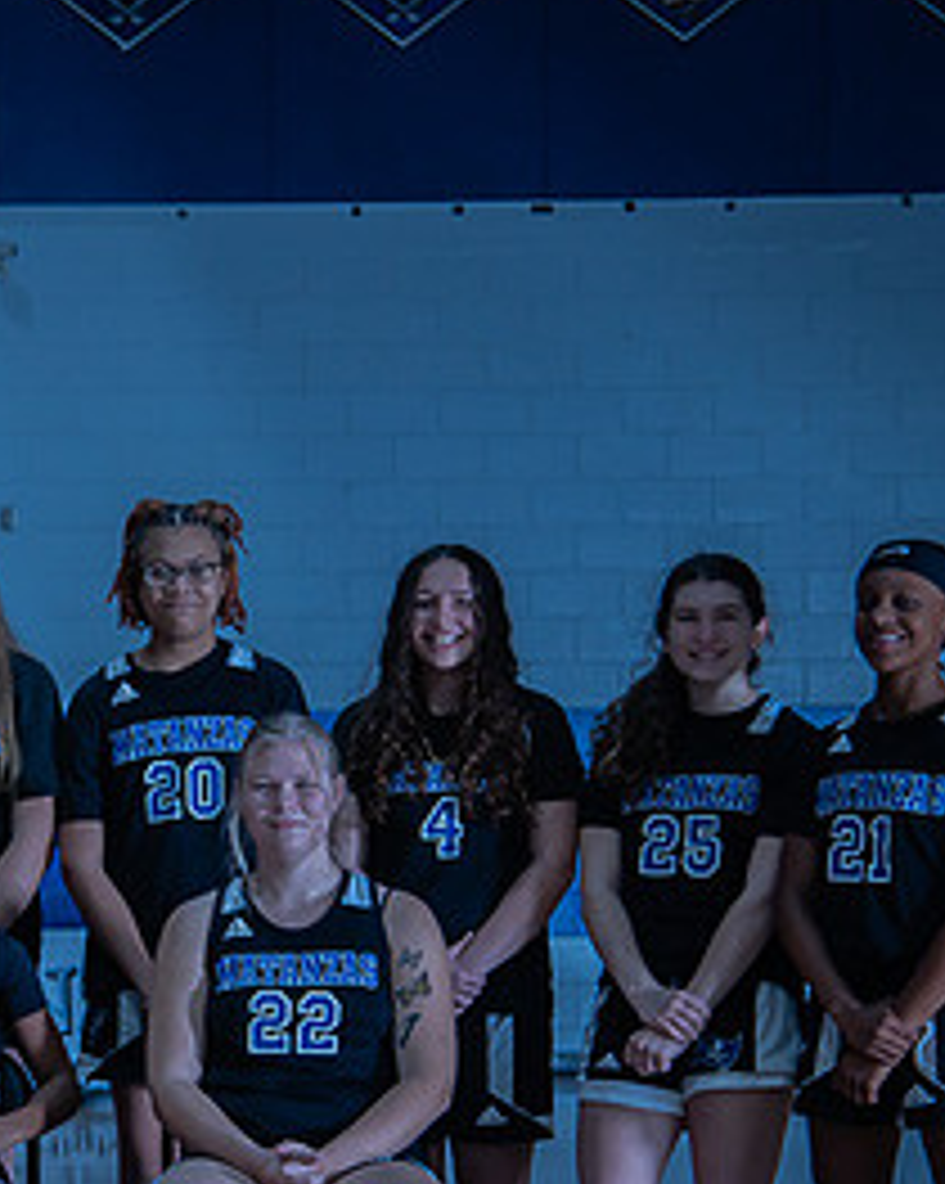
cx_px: -3
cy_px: 837
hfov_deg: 12.0
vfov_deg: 15.1
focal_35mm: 127
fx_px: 4445
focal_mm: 58
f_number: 4
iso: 640
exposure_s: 1/200
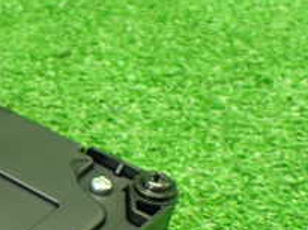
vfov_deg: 16.5
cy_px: 216
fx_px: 782
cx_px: -105
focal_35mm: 88
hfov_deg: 20.2
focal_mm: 5.4
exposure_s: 1/100
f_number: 2.3
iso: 800
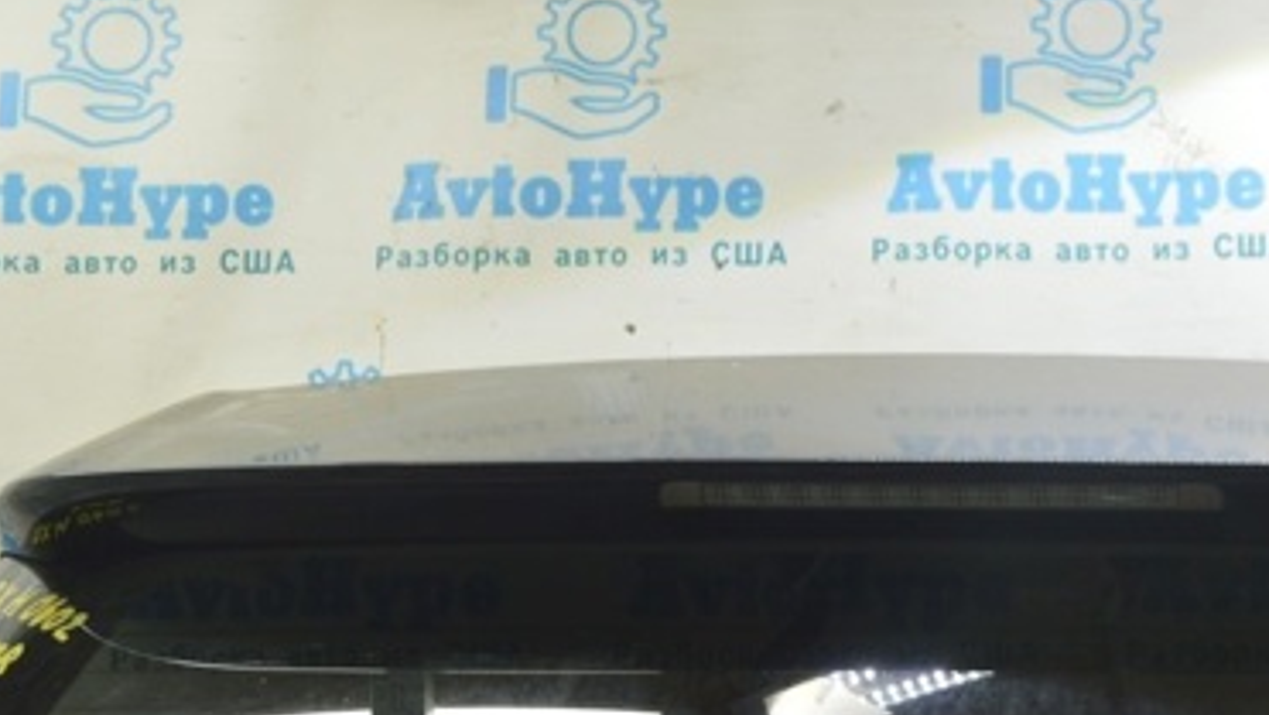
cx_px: 951
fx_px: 2188
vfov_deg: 18.5
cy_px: 494
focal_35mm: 65
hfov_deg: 31.8
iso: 400
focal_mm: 24
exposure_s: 1/20
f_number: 5.6
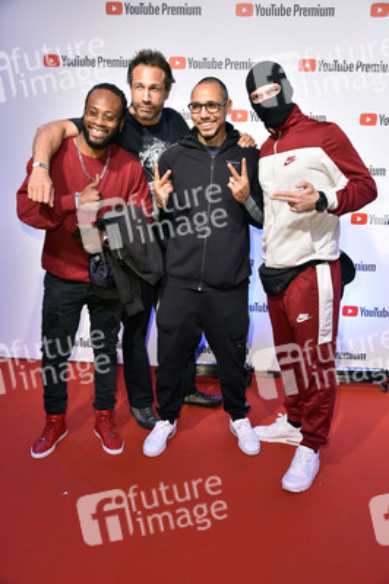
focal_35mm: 34
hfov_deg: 38.8
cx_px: 194
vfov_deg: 55.8
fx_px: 552
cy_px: 292
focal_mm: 34
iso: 640
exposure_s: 1/160
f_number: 5.6
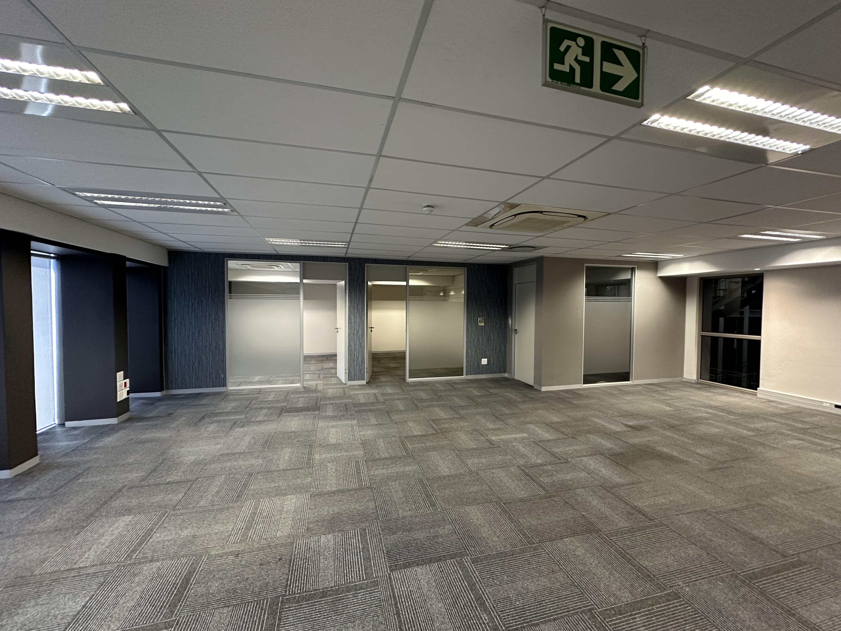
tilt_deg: -1.0
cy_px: 316
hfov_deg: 102.1
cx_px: 420
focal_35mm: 14
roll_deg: +0.3
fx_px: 340
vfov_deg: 85.7
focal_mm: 2.22
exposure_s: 1/50
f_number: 2.2
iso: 250
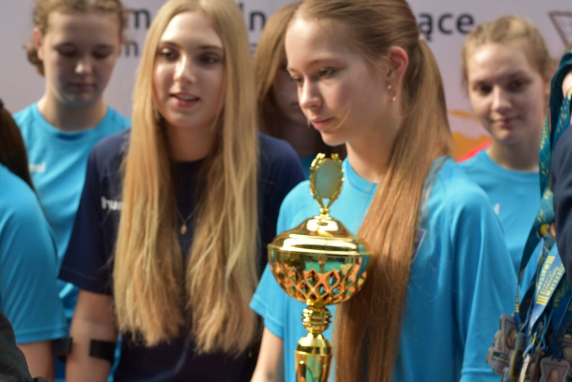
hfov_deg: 27.0
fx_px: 1192
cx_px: 286
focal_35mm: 75
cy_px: 191
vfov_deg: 18.2
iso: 400
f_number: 6.3
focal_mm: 50
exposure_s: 1/160
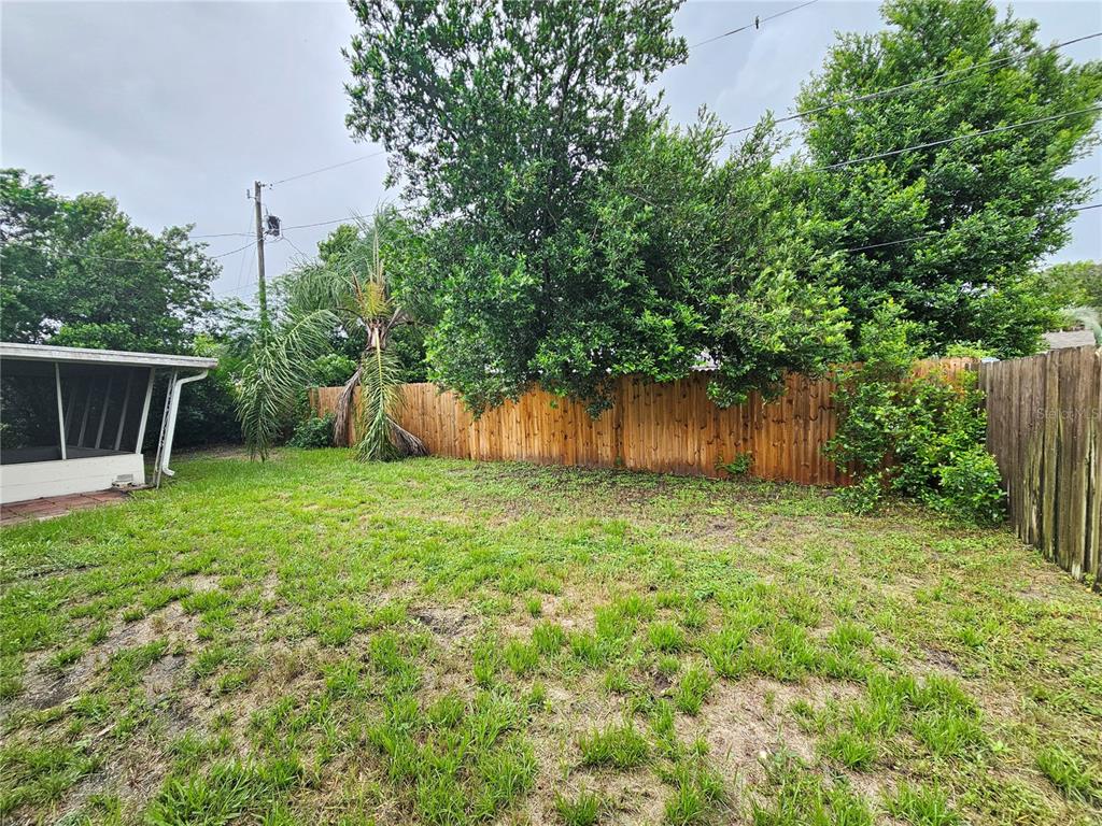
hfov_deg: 106.2
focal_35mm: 13
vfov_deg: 89.9
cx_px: 551
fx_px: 414
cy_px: 413
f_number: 2.2
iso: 50
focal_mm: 2.2
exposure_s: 1/120
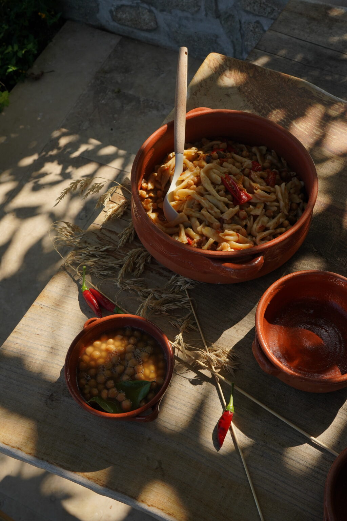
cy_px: 260
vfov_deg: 51.9
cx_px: 174
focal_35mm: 37
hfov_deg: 35.9
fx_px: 535
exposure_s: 1/500
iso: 400
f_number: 11
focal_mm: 37
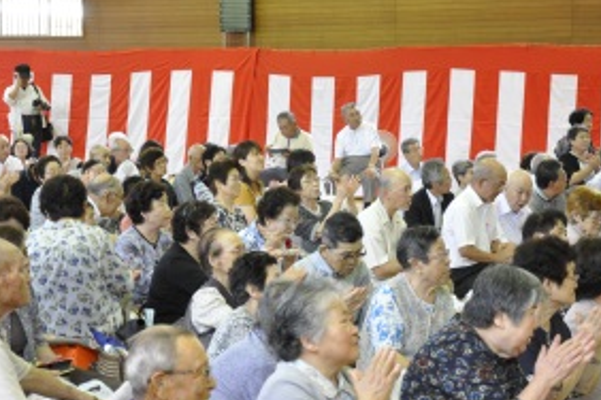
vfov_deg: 13.4
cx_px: 367
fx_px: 1703
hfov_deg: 20.0
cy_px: 206
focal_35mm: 102
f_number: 4.8
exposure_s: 1/50
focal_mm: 48
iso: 1600
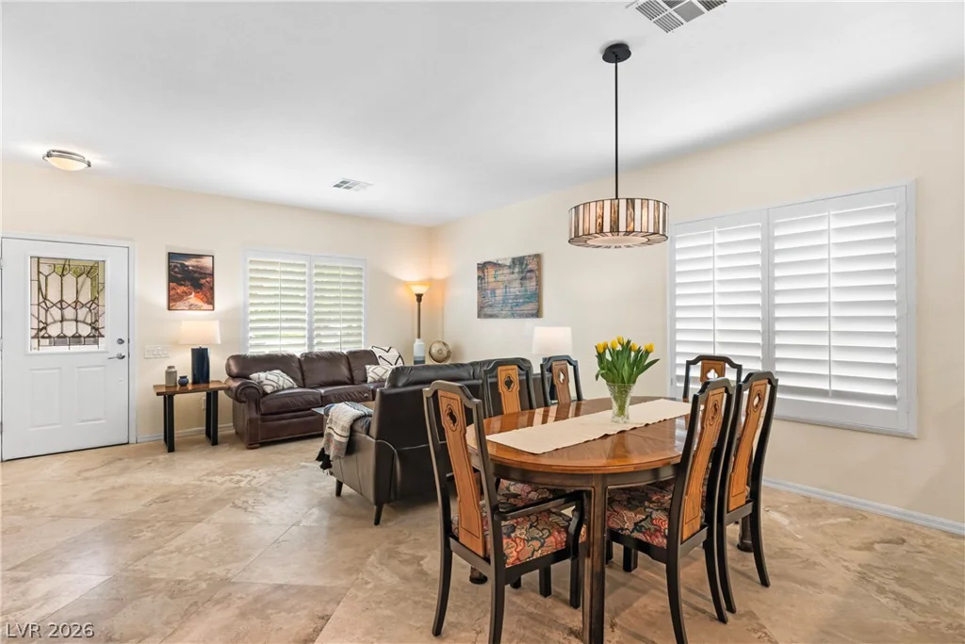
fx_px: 456
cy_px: 322
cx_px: 482
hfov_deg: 93.3
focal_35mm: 17
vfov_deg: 70.5
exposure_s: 1/8
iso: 400
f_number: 8
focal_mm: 17
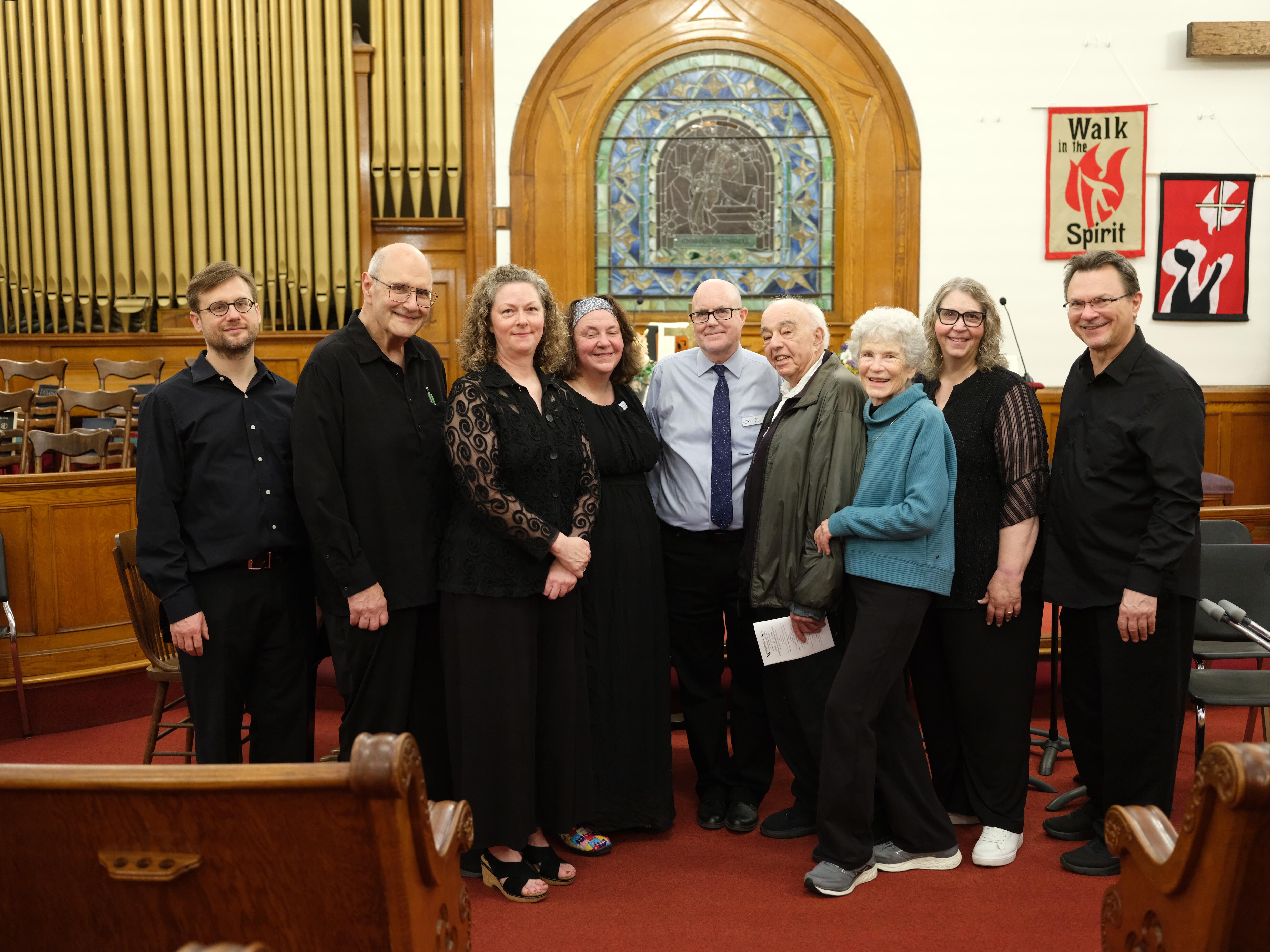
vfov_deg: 36.0
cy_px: 476
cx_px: 635
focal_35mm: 40
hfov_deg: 46.8
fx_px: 1467
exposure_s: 1/30
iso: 3200
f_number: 3.5
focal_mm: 50
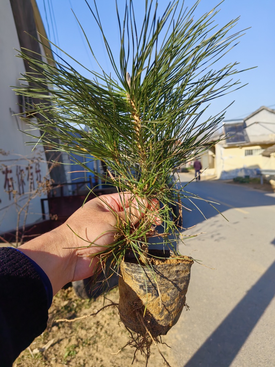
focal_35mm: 27
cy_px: 184
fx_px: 286
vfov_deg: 65.3
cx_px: 138
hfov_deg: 51.3
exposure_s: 1/4000
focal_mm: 5.52
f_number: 1.9
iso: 50
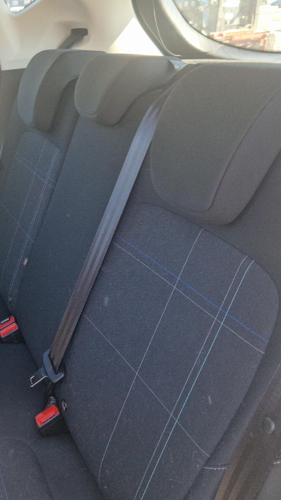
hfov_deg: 34.0
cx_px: 72
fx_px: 451
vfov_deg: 58.0
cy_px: 247
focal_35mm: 34
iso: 50
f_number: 1.8
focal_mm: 5.4
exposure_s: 1/100
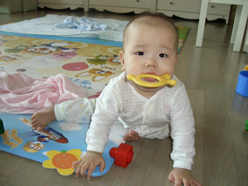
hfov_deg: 53.9
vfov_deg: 41.8
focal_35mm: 34
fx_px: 244
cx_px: 120
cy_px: 92
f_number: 2.8
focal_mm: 7.1
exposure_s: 1/60
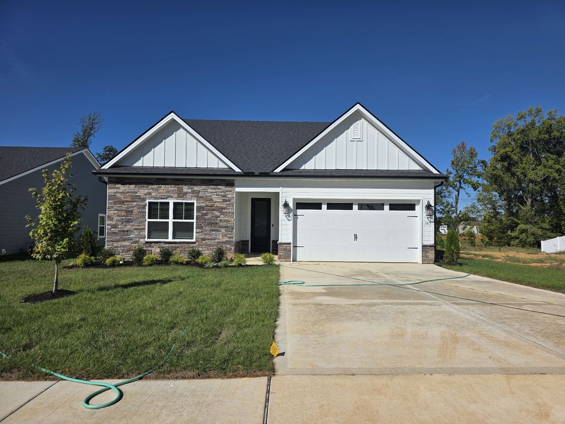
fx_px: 375
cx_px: 282
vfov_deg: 58.9
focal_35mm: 23
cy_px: 212
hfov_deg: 73.9
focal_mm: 6.3
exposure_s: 1/7944
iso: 50
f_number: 1.7
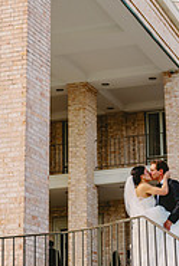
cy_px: 68
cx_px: 163
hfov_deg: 13.3
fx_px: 758
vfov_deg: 19.8
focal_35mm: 102
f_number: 2.8
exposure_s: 1/2000
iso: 200
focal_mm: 42
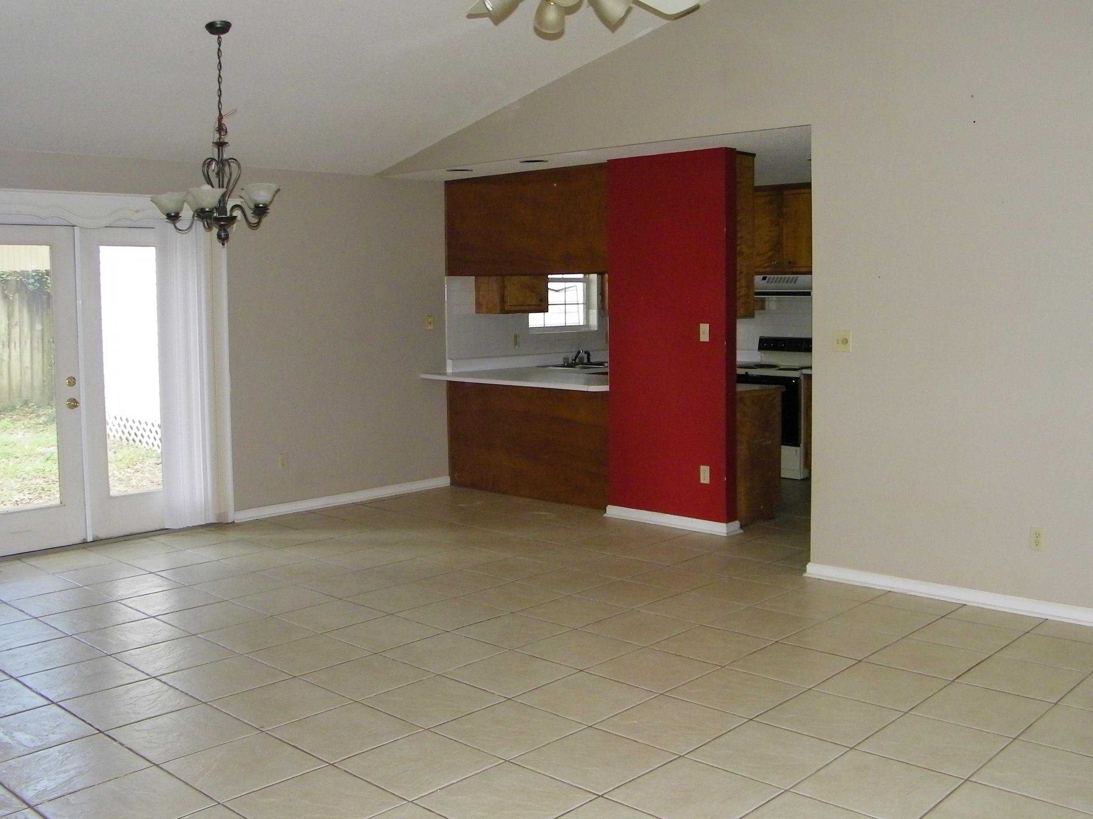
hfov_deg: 54.0
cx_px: 549
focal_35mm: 34
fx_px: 1073
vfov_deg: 41.6
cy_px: 335
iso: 200
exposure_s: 1/30
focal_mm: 5
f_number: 3.5
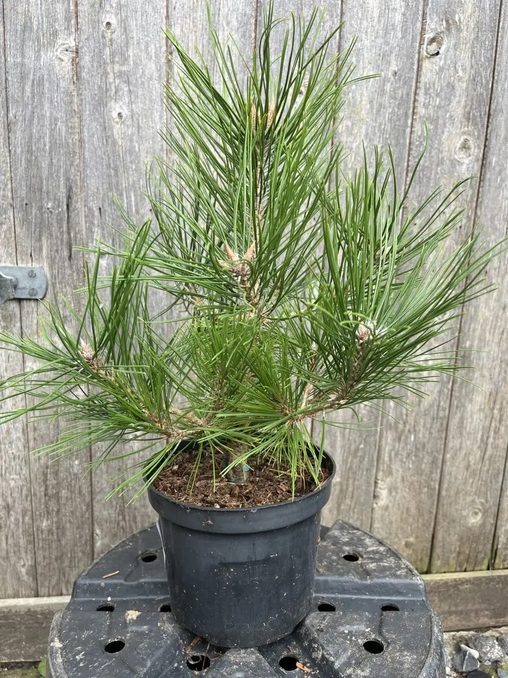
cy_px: 339
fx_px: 509
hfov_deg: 53.1
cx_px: 254
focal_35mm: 26
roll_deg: -2.5
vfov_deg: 67.3
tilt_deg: -13.3
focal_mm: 5.1
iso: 40
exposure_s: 1/155
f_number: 1.6
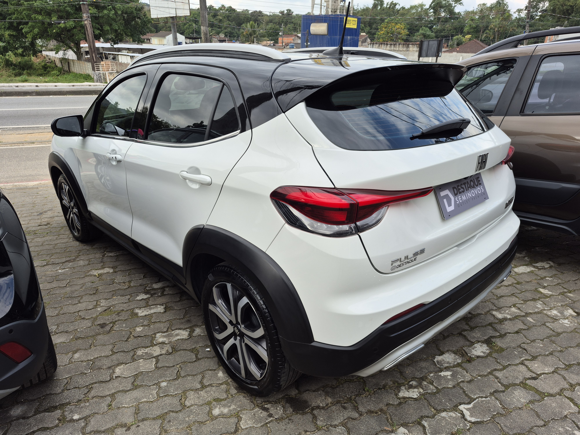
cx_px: 290
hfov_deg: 73.9
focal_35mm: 23
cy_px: 218
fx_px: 385
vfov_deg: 58.9
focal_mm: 5.4
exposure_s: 1/624
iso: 25
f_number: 1.8
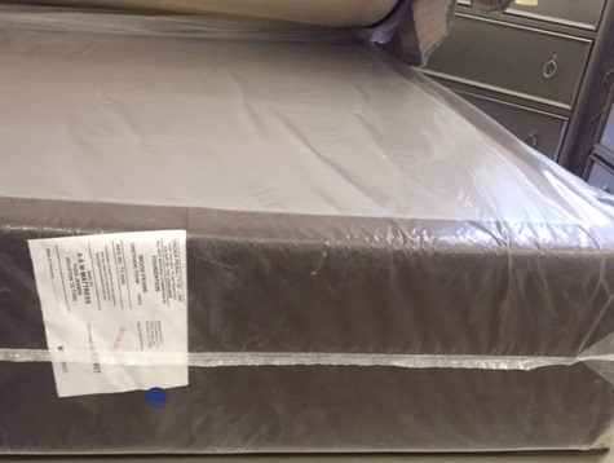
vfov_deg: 48.4
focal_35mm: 29
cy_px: 232
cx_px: 307
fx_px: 515
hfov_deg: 61.6
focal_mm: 4.15
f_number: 2.2
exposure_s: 1/30
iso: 200
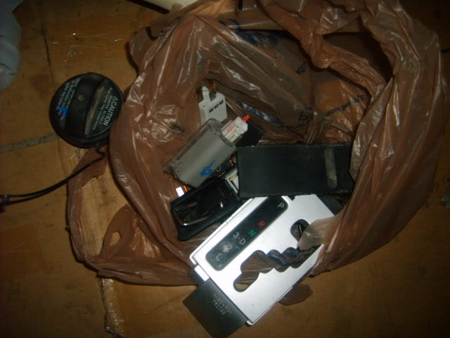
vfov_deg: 40.7
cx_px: 225
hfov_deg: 52.6
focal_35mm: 35
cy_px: 169
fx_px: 455
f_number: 2.8
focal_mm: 5.8
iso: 100
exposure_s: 1/45
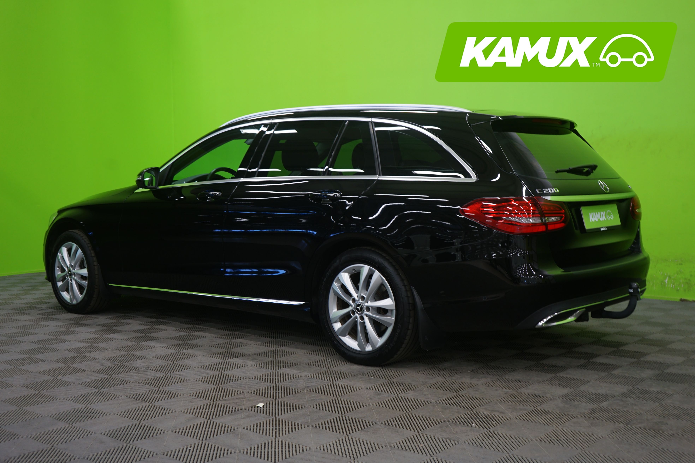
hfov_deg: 47.4
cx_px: 348
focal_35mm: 41
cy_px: 232
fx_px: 791
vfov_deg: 32.6
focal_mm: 41
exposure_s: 1/8
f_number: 5
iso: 400
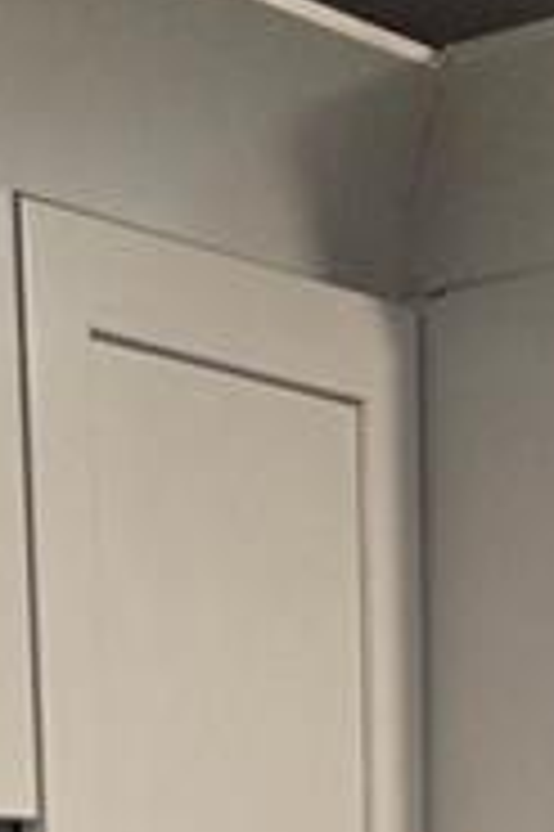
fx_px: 3584
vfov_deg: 10.7
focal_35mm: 155
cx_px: -158
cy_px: 2163
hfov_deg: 8.7
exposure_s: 1/120
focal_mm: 5.4
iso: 320
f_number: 1.8
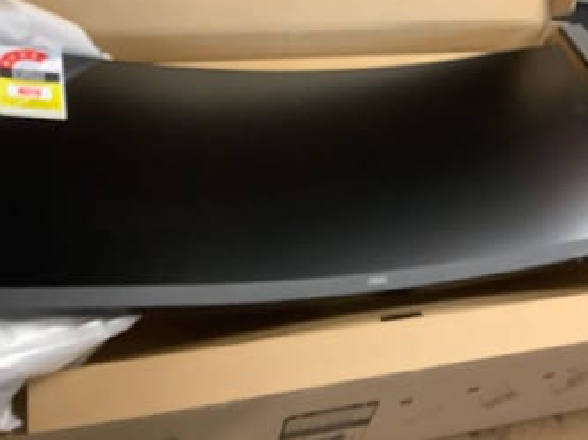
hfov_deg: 40.3
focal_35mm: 47
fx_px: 798
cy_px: 108
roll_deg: -12.0
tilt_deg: -41.6
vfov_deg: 30.3
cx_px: 356
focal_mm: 3.3
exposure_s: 1/25
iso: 320
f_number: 2.4
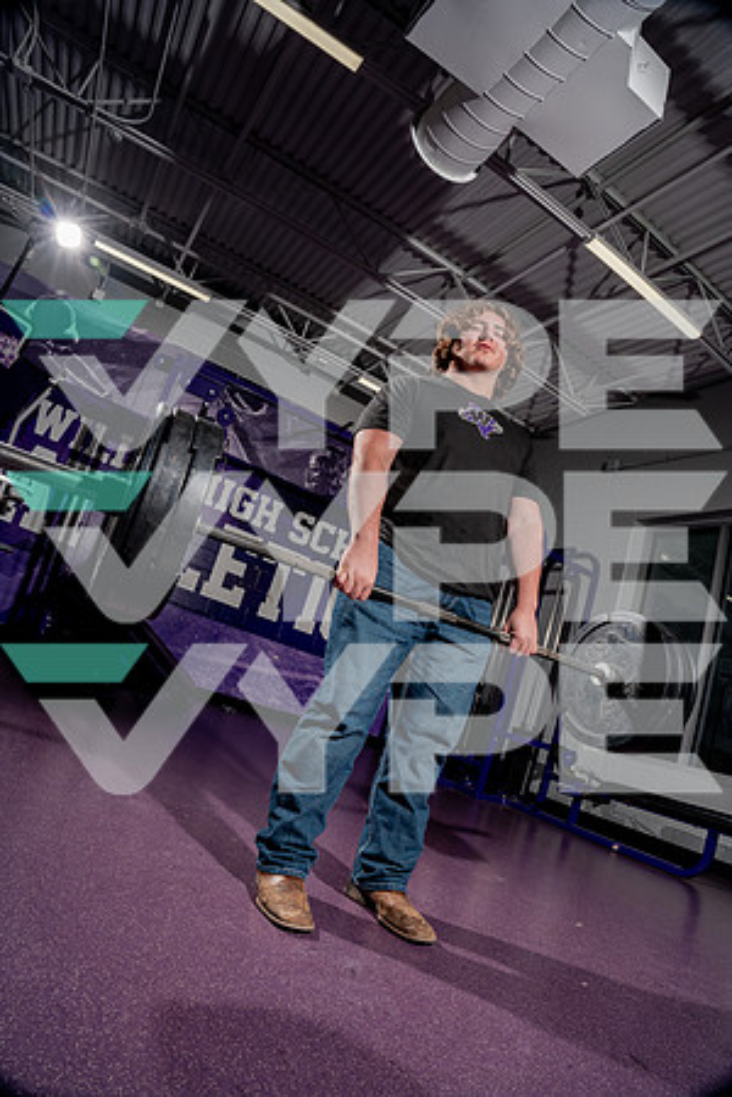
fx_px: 610
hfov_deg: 61.9
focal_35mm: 20
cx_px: 366
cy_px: 548
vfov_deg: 84.0
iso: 100
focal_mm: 20
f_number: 8
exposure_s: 1/250
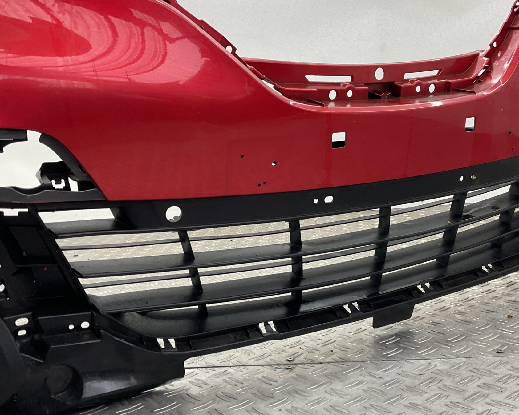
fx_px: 660
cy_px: 228
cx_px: 283
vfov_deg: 34.9
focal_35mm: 43
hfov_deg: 42.9
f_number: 1.8
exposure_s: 1/120
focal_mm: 3
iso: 50
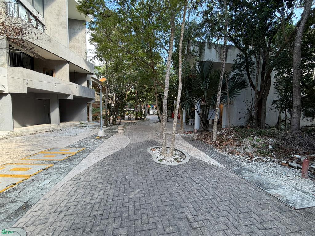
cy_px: 118
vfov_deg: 85.7
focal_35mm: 14
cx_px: 158
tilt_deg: -2.8
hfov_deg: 102.1
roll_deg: +0.3
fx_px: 127
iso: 64
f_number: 2.2
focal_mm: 2.22
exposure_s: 1/120
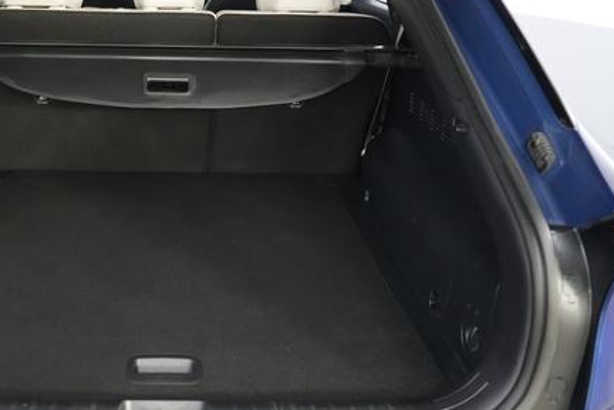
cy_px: 195
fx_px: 631
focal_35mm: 37
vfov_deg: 35.9
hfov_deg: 50.4
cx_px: 179
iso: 8000
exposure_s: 1/160
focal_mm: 25
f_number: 2.8
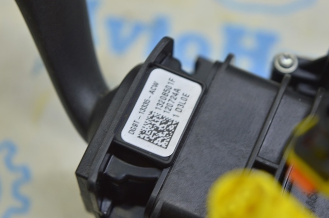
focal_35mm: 82
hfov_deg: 24.6
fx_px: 753
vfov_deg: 16.5
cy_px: 109
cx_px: 164
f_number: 5.6
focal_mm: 55
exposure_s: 1/20
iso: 400
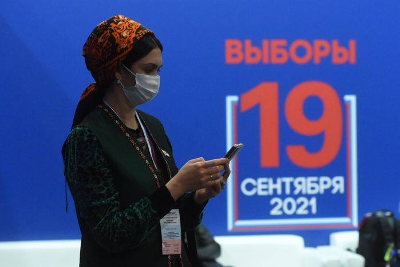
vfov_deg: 15.9
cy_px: 134
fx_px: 955
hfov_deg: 23.6
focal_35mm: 86
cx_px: 200
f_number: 4
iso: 12800
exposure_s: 1/1000
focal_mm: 86
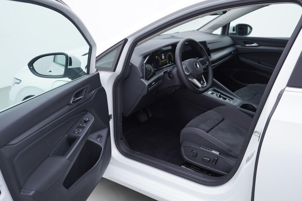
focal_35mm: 36
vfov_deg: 36.9
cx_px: 151
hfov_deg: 53.1
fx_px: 302
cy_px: 100
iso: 125
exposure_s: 1/50
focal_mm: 24
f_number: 3.2
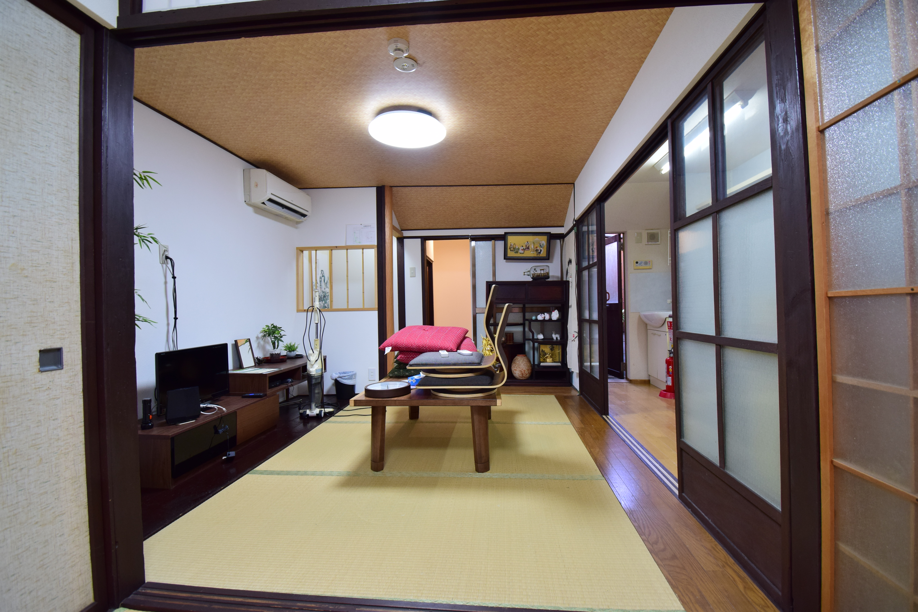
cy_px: 306
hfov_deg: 100.4
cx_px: 459
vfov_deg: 77.4
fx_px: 383
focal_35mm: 15
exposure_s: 1/20
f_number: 5.6
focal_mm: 10
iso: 400
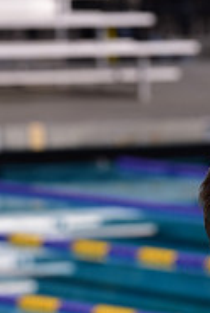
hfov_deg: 2.6
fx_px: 4637
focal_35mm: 532
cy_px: 386
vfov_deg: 3.9
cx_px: 299
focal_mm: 170
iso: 80
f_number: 9
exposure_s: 1/250
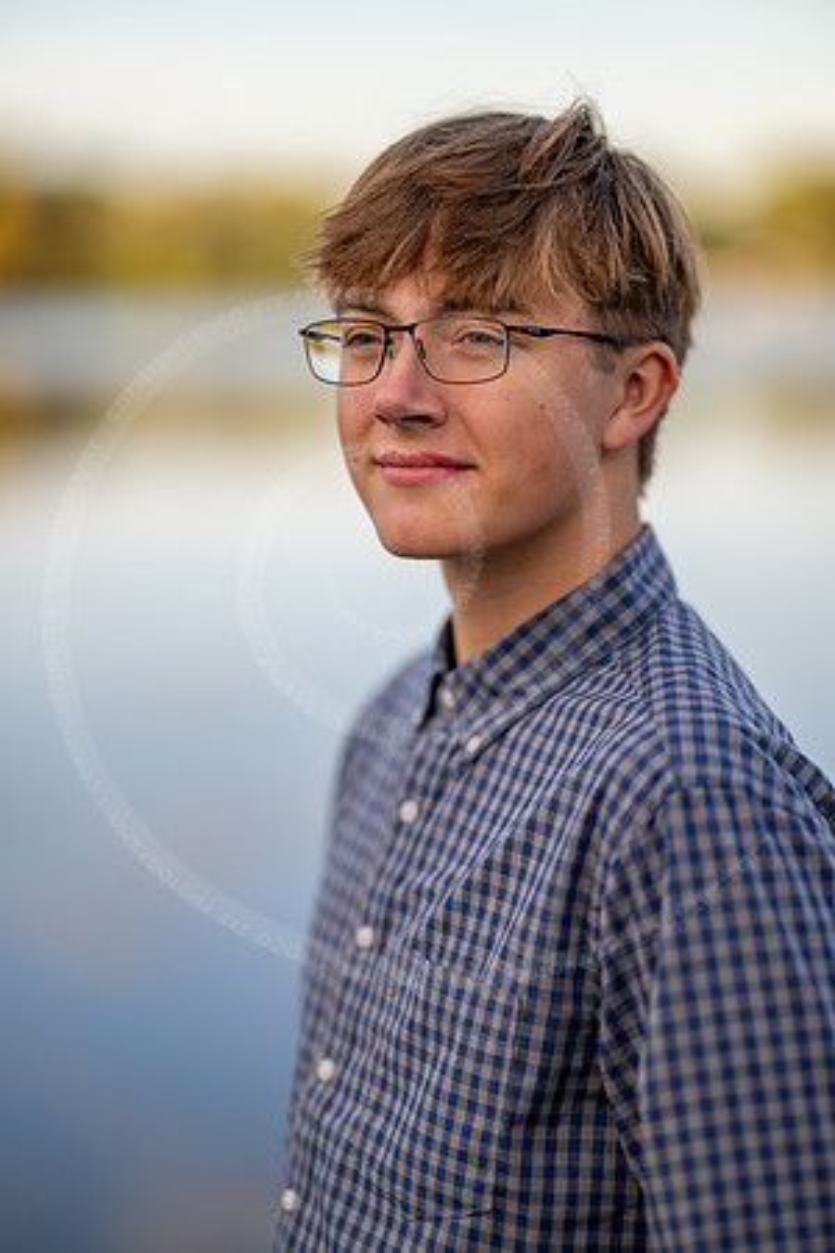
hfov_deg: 16.1
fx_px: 2957
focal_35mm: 85
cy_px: 626
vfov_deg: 23.9
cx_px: 418
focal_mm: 85
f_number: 1.2
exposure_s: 1/2000
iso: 100
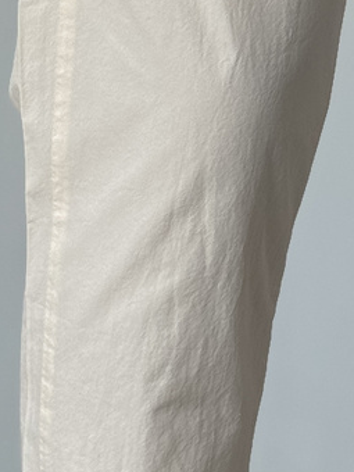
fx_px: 3082
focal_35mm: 226
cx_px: 343
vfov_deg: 8.7
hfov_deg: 6.6
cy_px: 136
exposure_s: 1/220
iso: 64
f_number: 1.8
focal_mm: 6.76
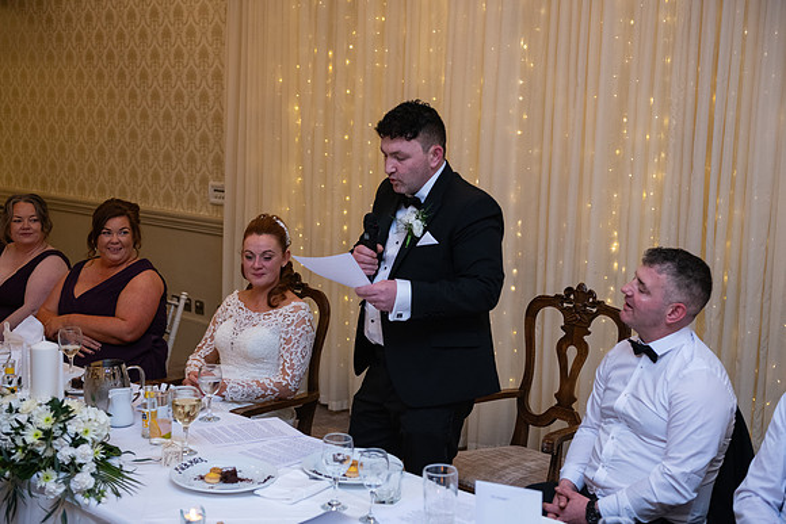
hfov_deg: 38.2
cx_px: 393
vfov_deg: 26.0
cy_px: 262
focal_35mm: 52
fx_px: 1136
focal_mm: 52
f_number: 3.5
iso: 1000
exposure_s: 1/160
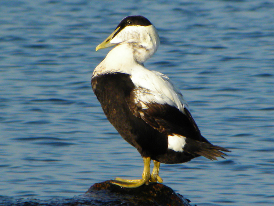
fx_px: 4945
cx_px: 137
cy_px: 103
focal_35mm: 624
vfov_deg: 2.4
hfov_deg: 3.2
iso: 64
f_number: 5.6
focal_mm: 110.4
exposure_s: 1/369
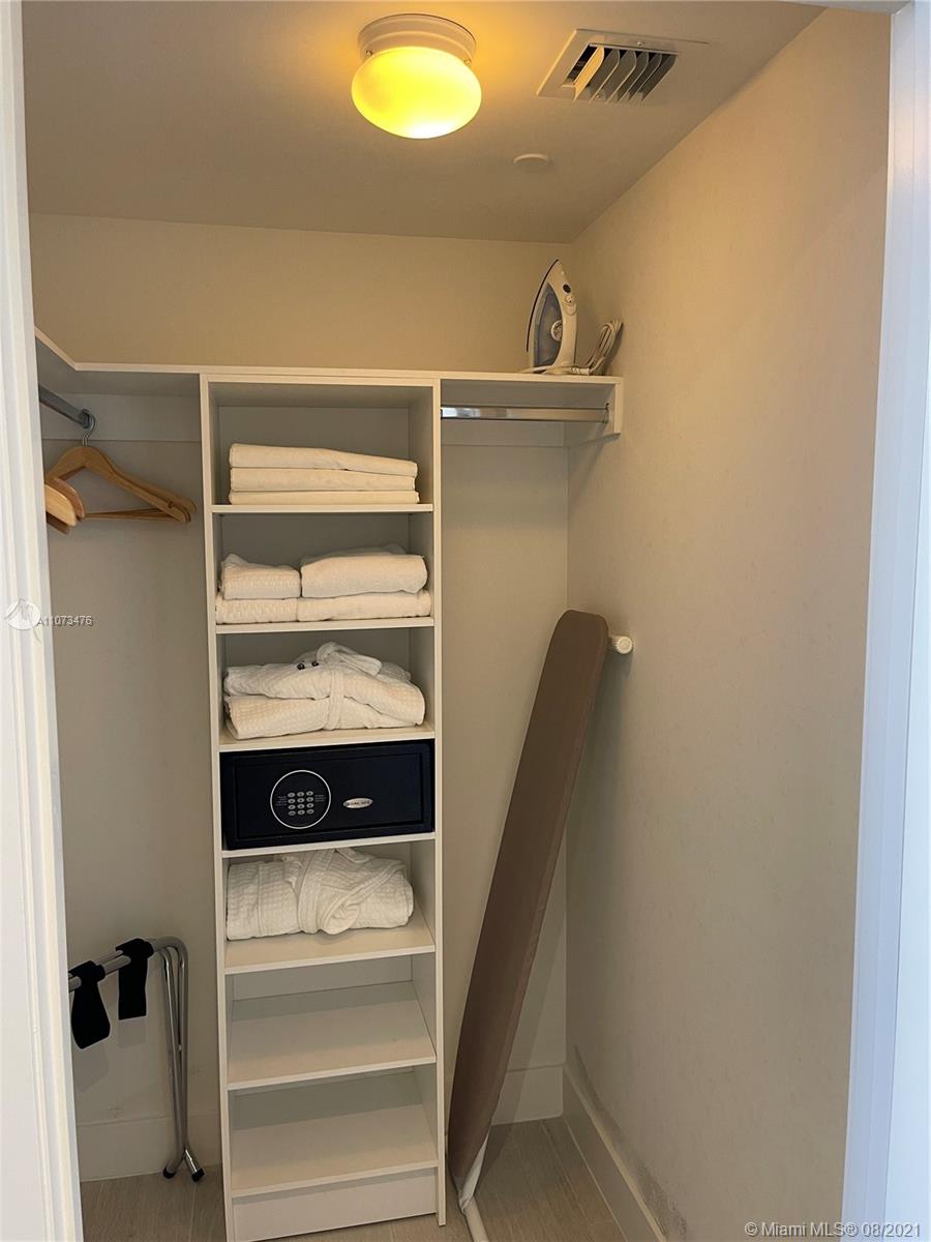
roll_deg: +0.2
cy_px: 621
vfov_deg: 67.3
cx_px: 466
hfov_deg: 53.1
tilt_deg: -6.5
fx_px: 932
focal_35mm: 26
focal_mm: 5.1
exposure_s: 1/60
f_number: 1.6
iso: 125
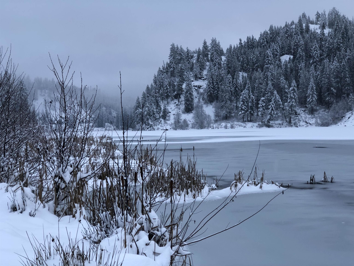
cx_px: 177
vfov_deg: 25.7
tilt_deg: -1.1
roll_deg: +0.9
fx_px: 583
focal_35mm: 57
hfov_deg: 33.8
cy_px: 133
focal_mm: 6.6
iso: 25
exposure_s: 1/60
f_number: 2.8
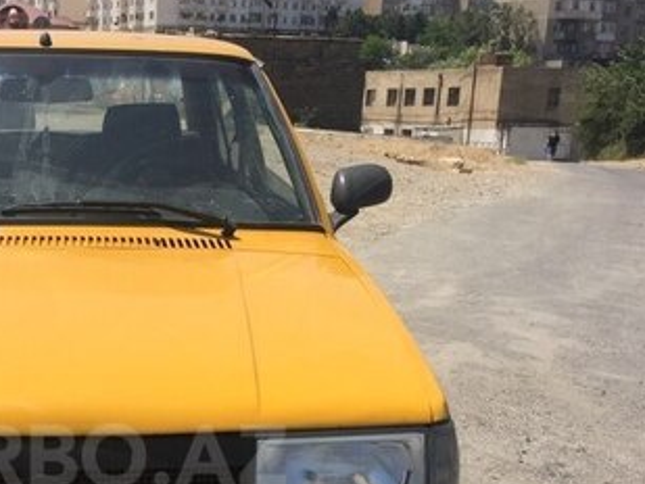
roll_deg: -1.3
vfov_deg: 22.9
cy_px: 456
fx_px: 1156
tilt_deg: -16.7
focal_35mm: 62
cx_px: 73
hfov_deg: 29.9
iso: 32
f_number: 2.2
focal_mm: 4.15
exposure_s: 1/2083
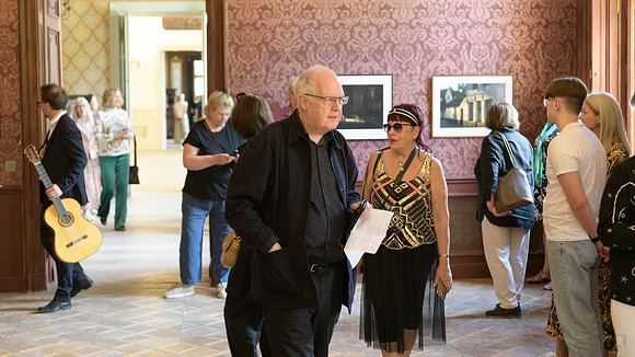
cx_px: 318
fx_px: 988
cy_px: 145
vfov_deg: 20.5
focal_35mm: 59
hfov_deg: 35.6
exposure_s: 1/125
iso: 3200
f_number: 3.5
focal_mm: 56
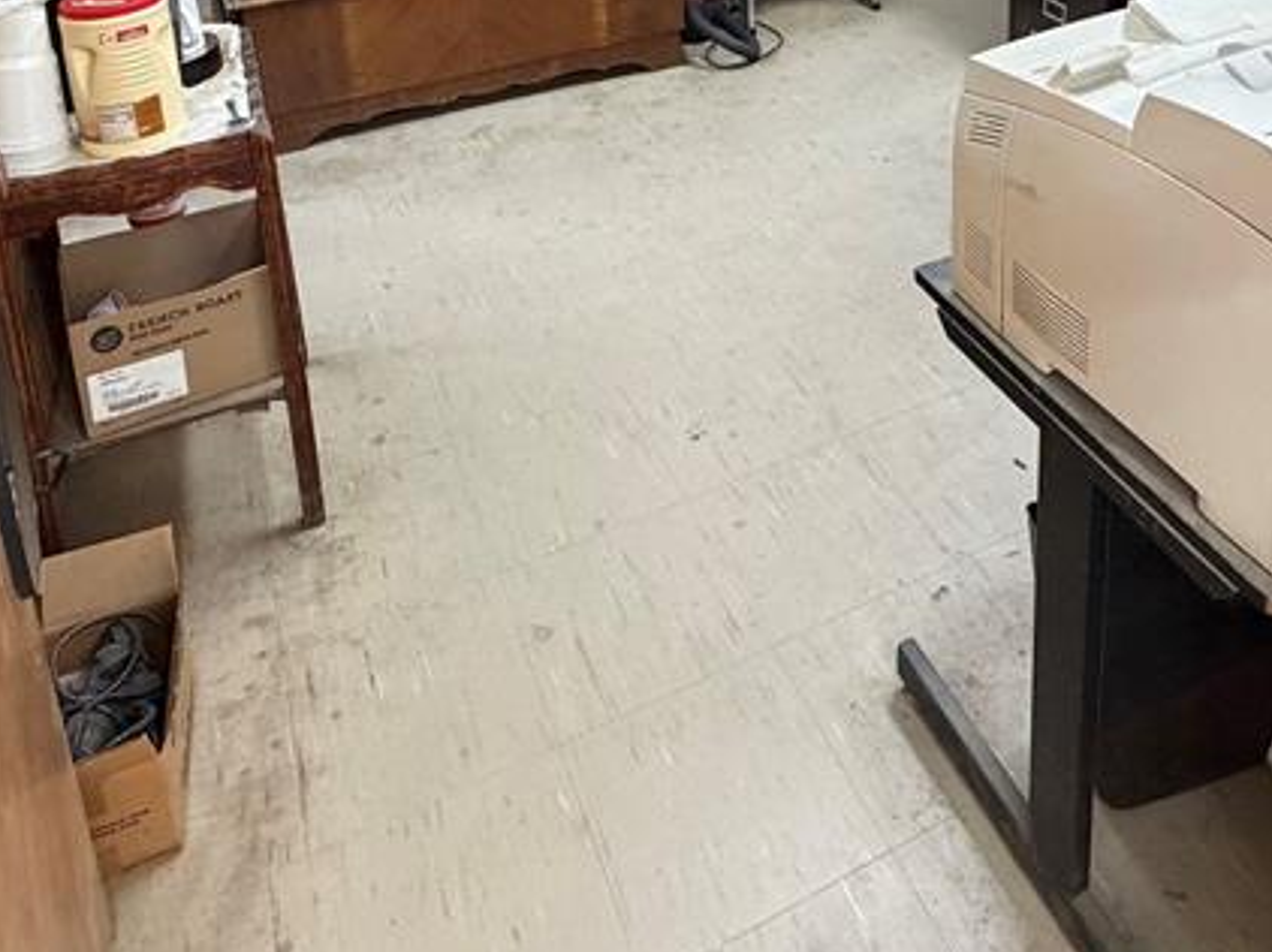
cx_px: 748
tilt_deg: -15.8
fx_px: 1249
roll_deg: +1.6
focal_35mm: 34
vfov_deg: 35.2
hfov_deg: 53.7
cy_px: -121
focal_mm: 2.22
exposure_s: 1/60
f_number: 2.2
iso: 500
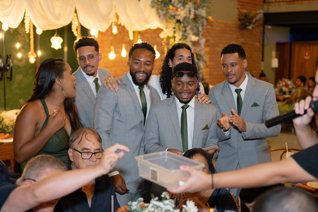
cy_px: 106
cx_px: 159
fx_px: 479
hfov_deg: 36.7
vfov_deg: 25.0
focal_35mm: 54
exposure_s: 1/400
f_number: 1.6
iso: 1000
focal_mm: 35
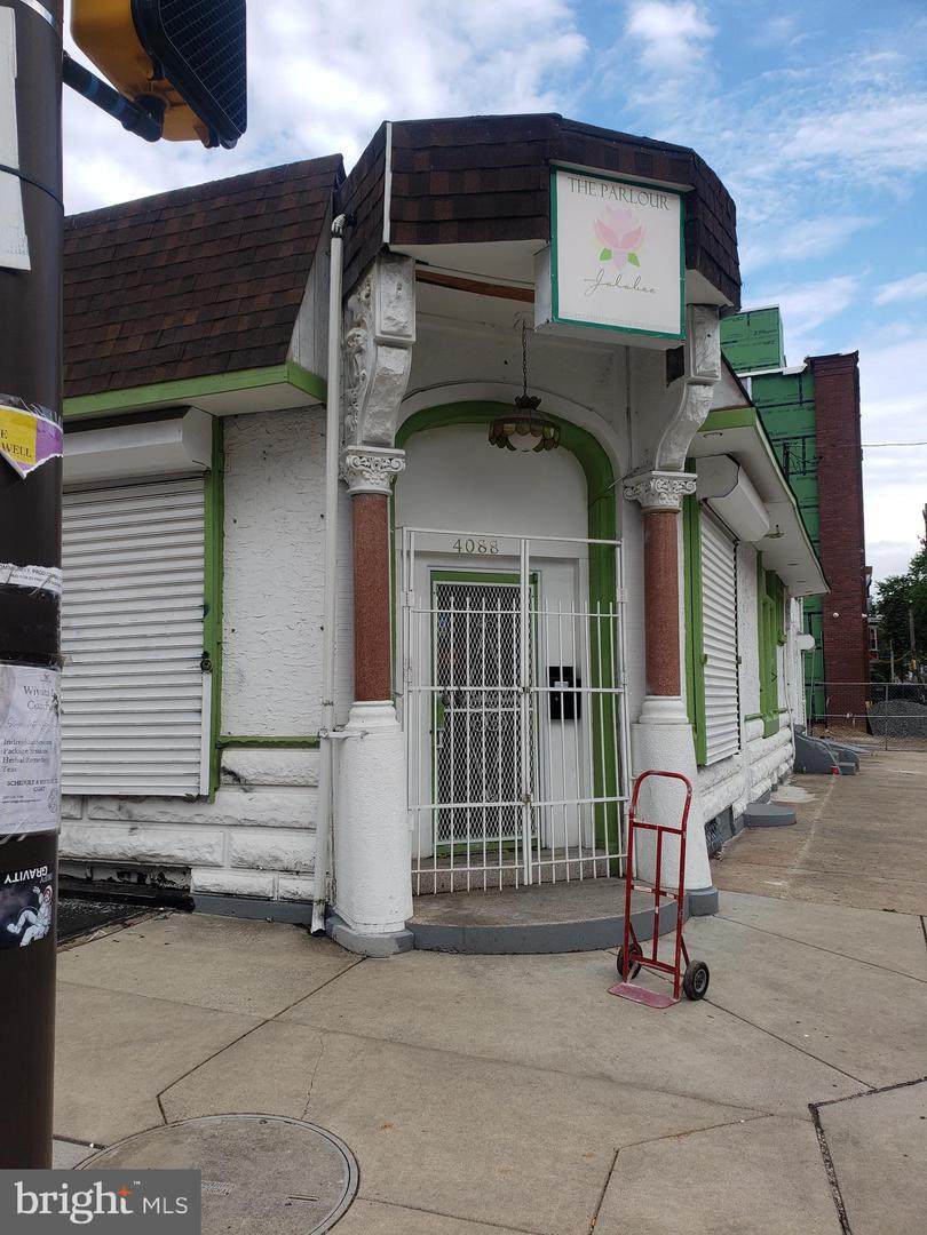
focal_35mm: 26
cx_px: 464
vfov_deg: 67.3
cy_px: 618
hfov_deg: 53.1
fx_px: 928
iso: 50
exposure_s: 1/644
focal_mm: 4.3
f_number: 2.4
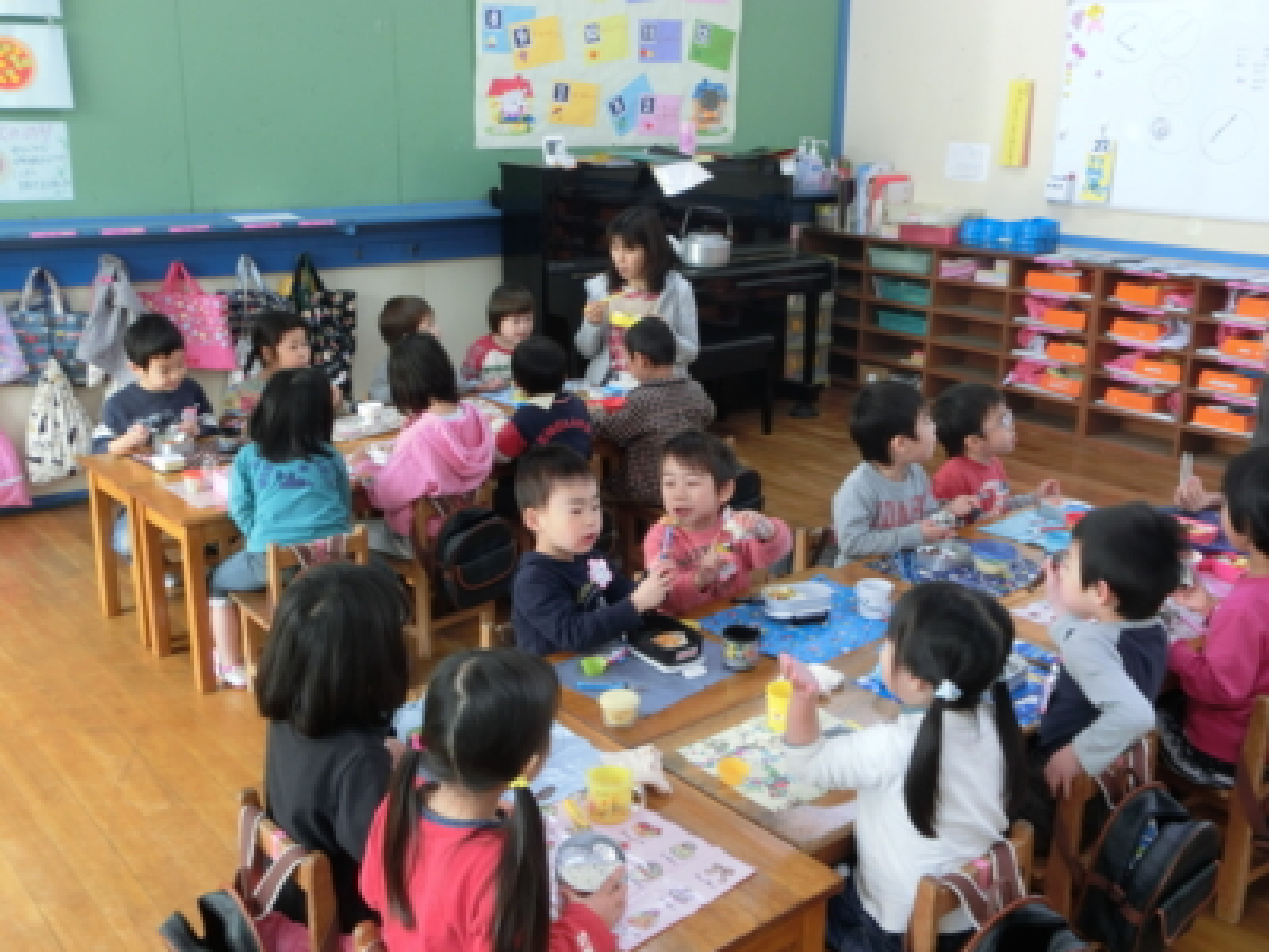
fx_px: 1210
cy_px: 476
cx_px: 634
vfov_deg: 42.9
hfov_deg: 55.4
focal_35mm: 33
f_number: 3.7
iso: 500
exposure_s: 1/100
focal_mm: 5.93
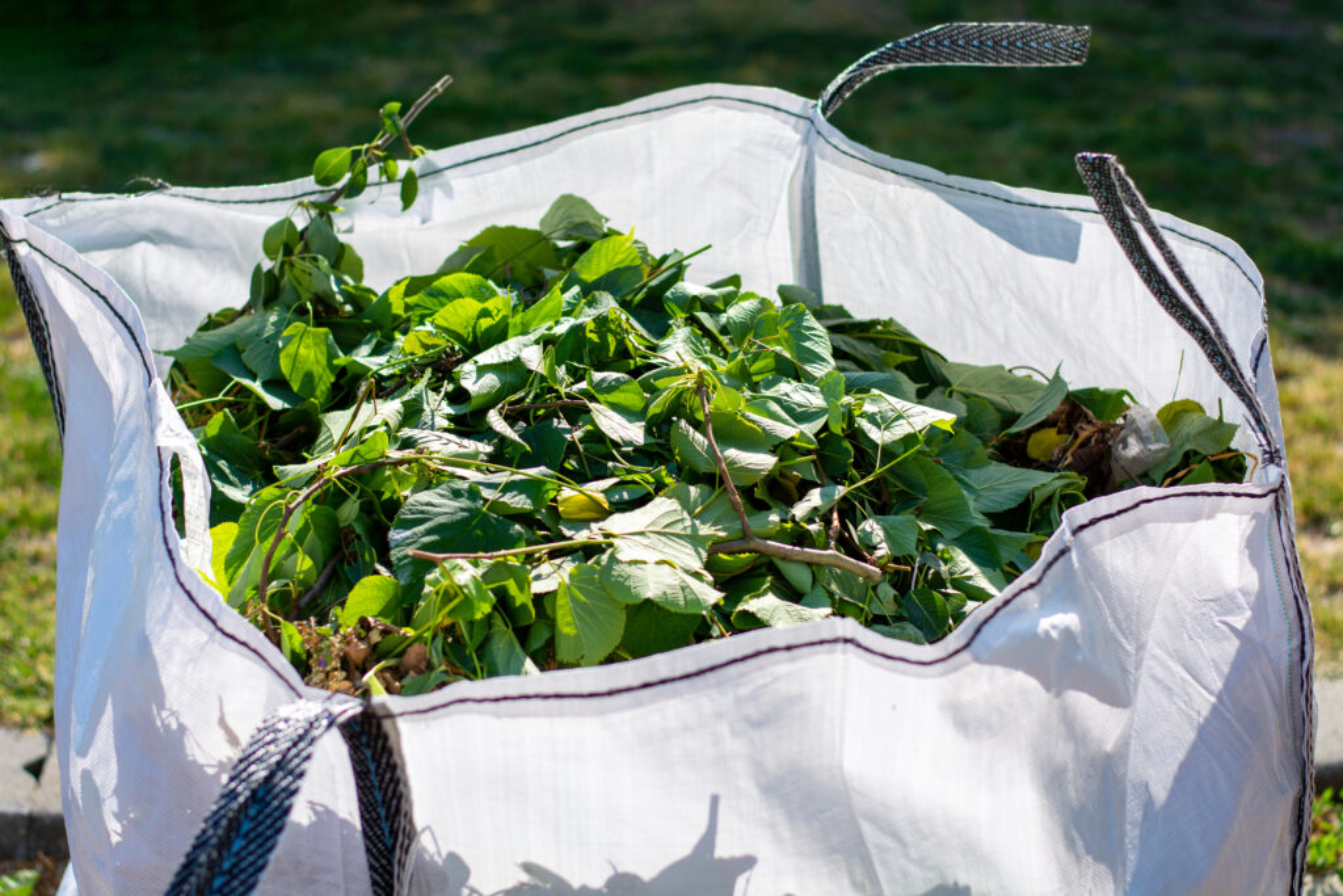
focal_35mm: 75
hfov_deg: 27.0
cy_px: 448
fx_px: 2798
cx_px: 672
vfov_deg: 18.2
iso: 100
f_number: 2.5
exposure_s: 1/2000
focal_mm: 50
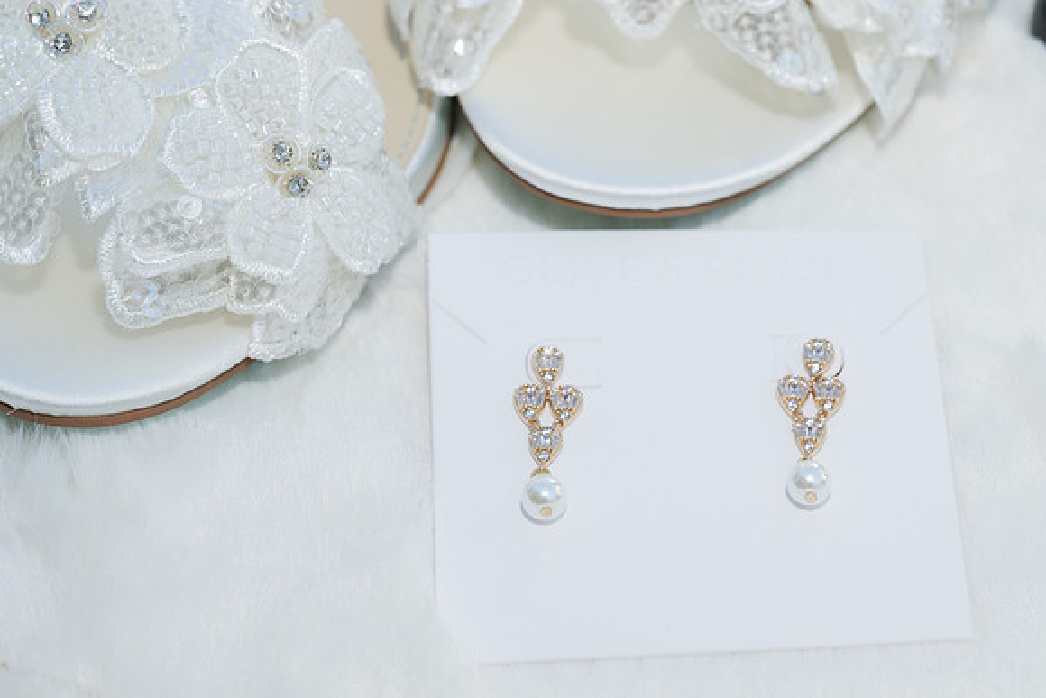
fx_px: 3641
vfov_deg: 10.9
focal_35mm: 125
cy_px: 276
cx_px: 630
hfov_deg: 16.3
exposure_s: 1/200
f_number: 7.1
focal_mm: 98
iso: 320
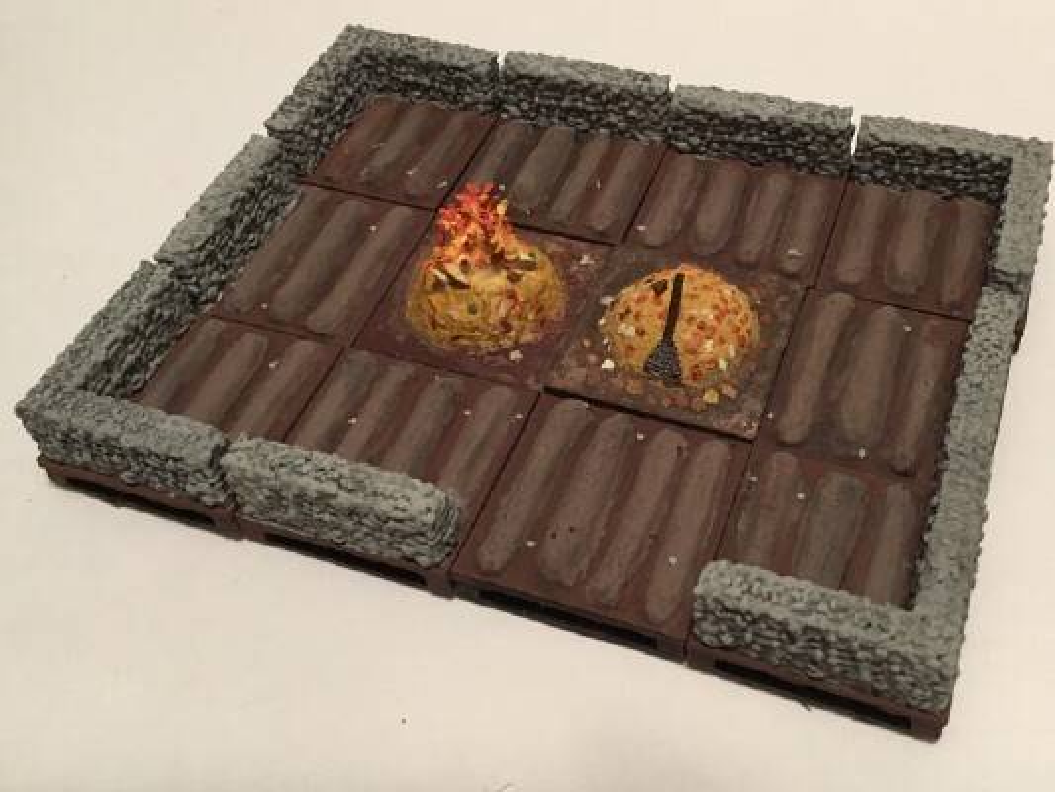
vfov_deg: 48.2
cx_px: 528
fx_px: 884
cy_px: 396
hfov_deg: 61.6
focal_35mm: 29
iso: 160
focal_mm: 4.15
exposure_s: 1/30
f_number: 2.2
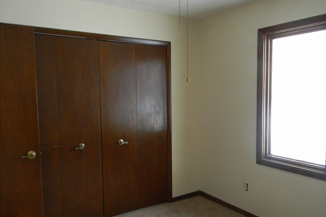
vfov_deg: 43.6
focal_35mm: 30
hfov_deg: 61.9
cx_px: 167
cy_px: 117
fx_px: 272
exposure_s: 1/30
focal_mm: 5
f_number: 3.5
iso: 307
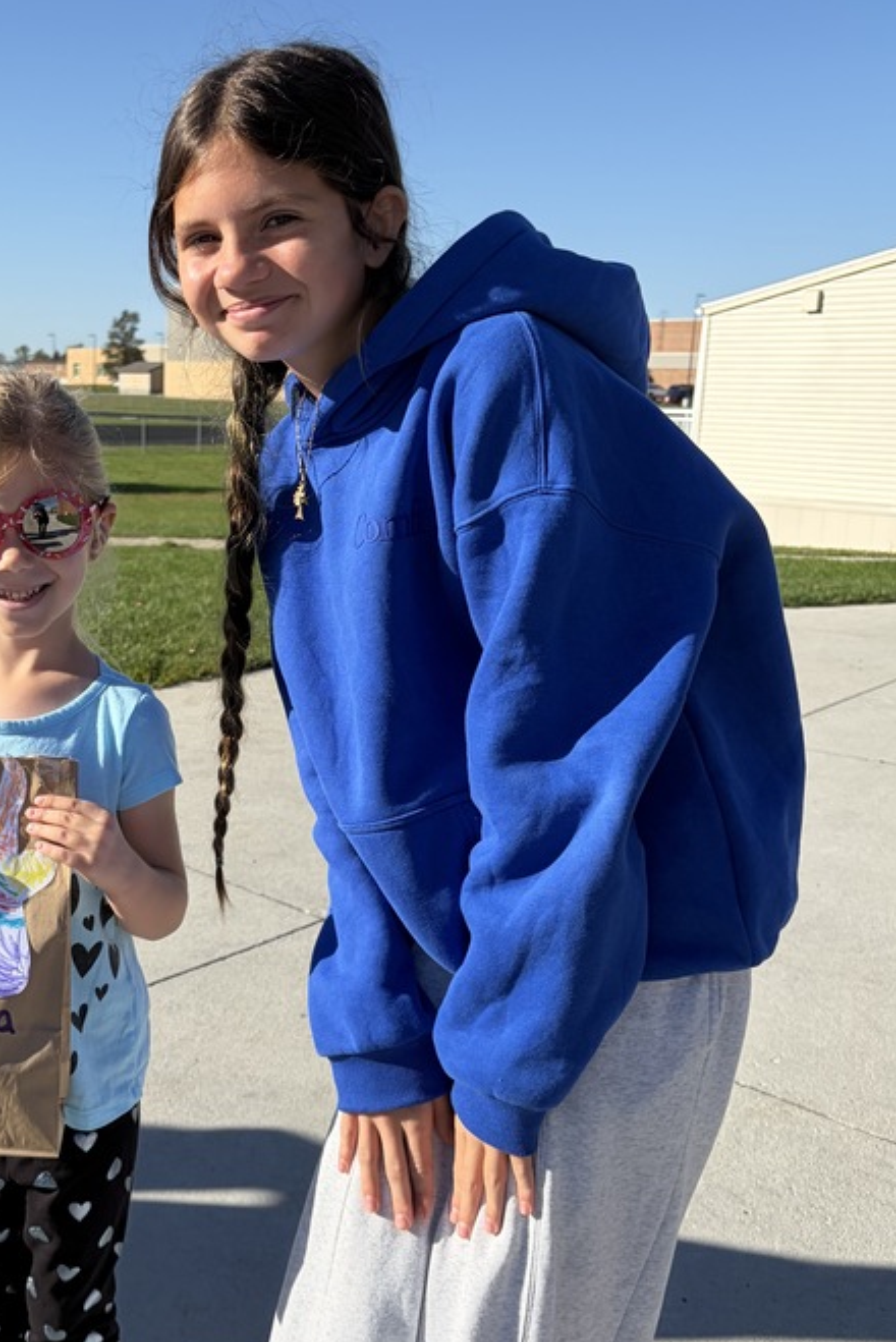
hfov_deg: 31.1
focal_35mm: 42
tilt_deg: -13.8
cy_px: 770
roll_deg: -0.7
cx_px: 181
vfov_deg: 46.2
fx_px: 1566
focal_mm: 5.96
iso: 50
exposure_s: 1/2865
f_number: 1.6
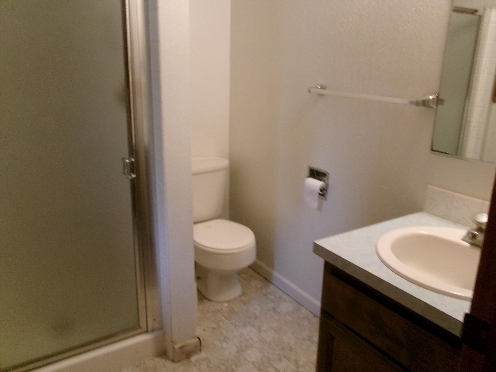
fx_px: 401
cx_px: 248
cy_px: 186
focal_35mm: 28
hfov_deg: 63.4
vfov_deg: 49.7
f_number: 3.9
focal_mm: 5.1
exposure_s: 1/34
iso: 375
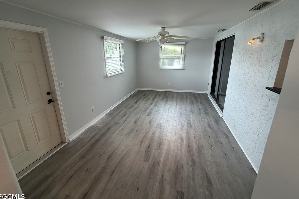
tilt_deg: -13.1
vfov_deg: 77.0
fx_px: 125
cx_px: 151
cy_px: 86
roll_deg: +1.6
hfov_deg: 100.4
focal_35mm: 15
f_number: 2.2
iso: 250
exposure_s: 1/120
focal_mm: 2.22
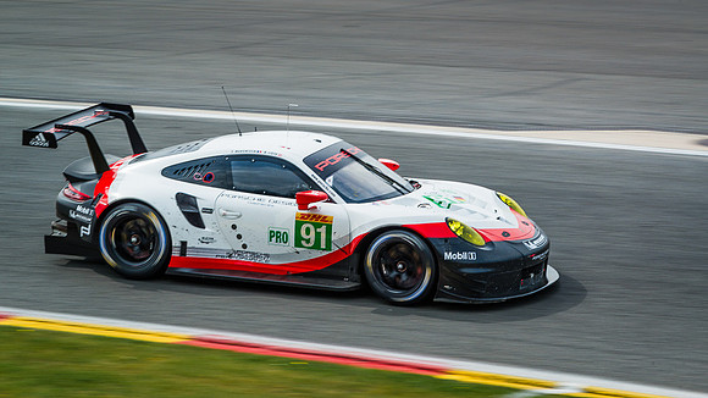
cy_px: 168
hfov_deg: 10.3
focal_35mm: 210
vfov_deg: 5.8
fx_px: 3933
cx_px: 354
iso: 100
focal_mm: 200
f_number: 14
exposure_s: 1/200
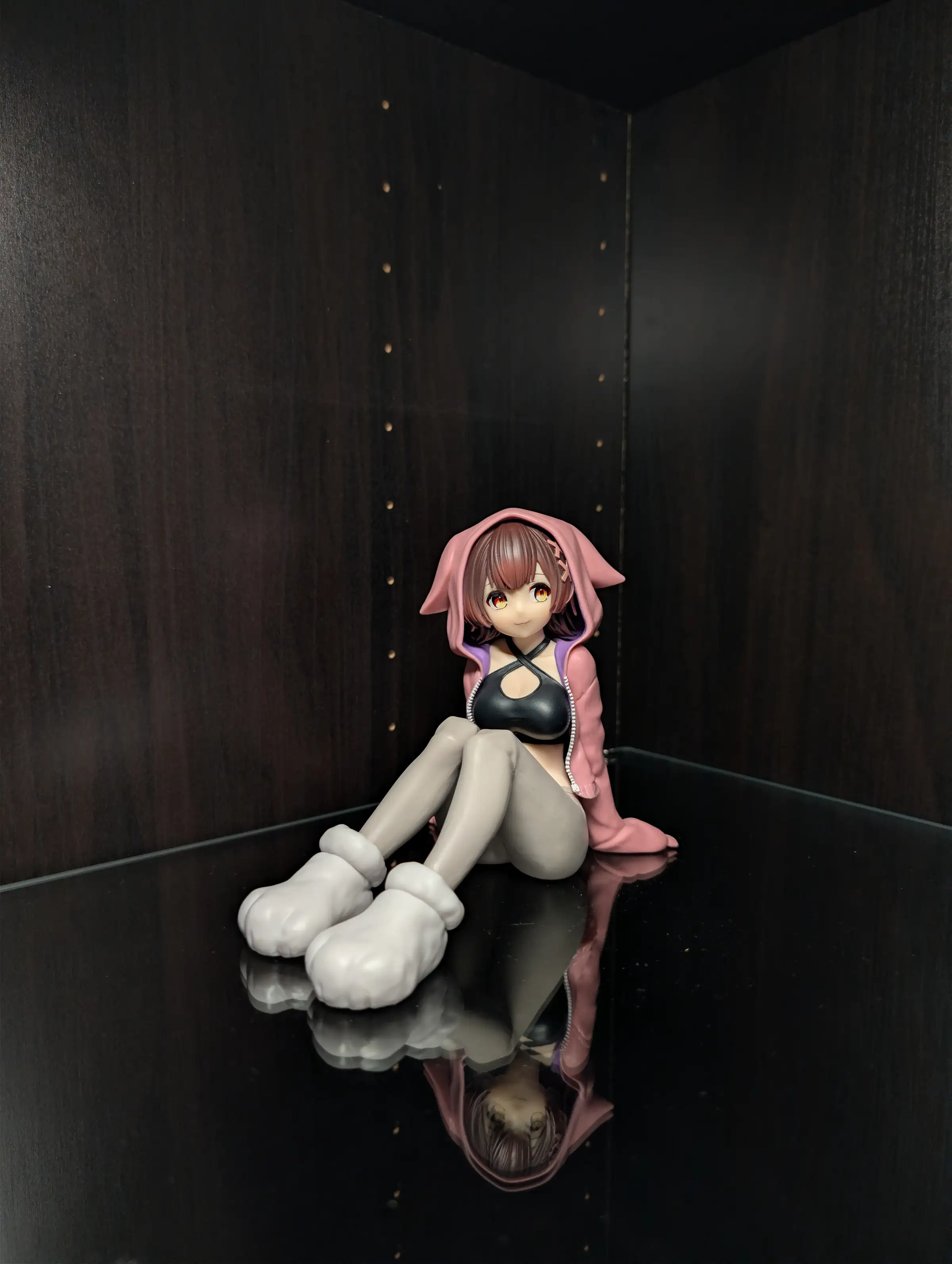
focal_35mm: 24
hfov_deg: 56.9
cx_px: 476
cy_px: 632
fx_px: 878
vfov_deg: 71.5
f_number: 1.68
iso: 47
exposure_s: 1/25.6
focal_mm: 6.9
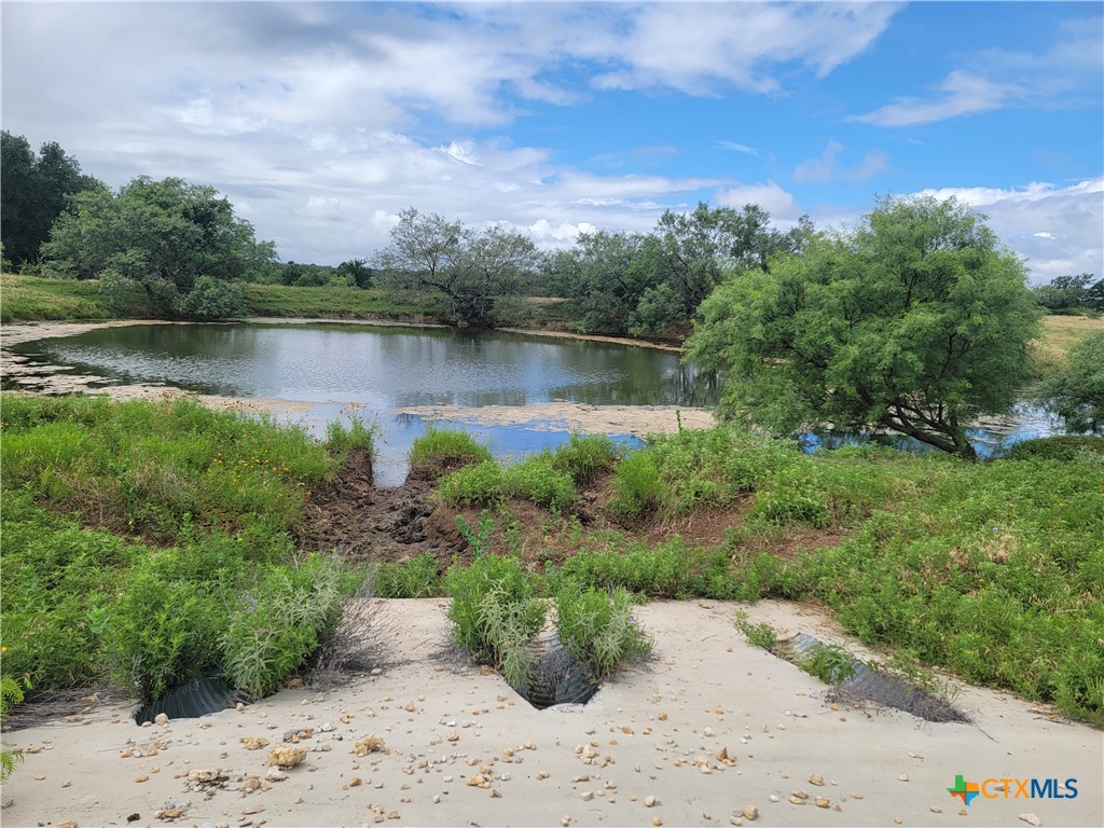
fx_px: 765
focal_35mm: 24
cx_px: 552
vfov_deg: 56.8
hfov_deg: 71.6
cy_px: 414
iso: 16
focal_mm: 6.7
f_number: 1.8
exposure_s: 1/1076
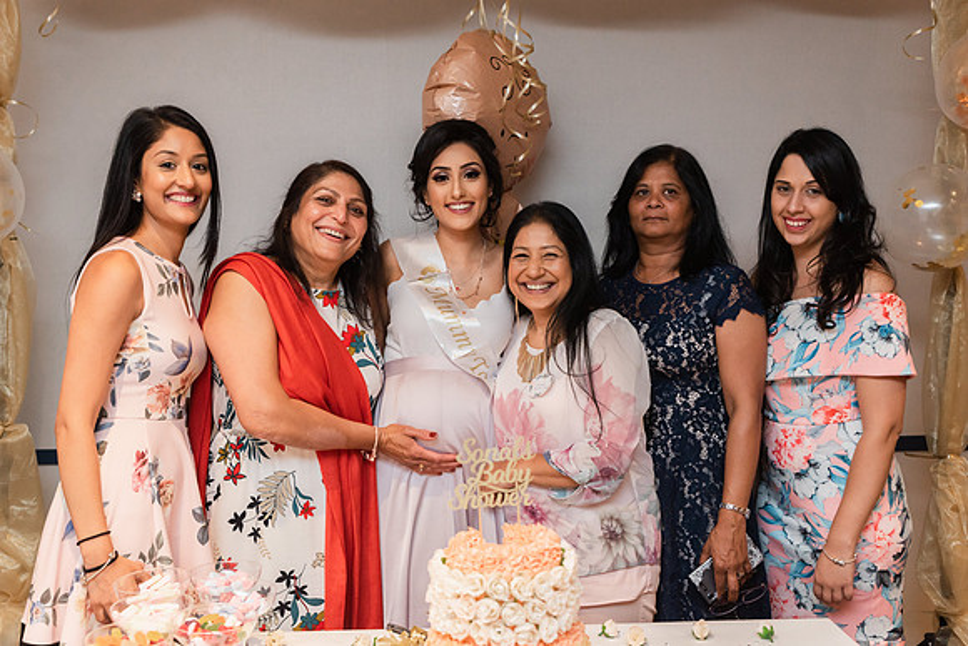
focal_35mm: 36
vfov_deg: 36.9
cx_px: 484
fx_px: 968
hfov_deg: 53.1
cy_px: 323
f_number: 4
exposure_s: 1/160
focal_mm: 36
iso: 2500
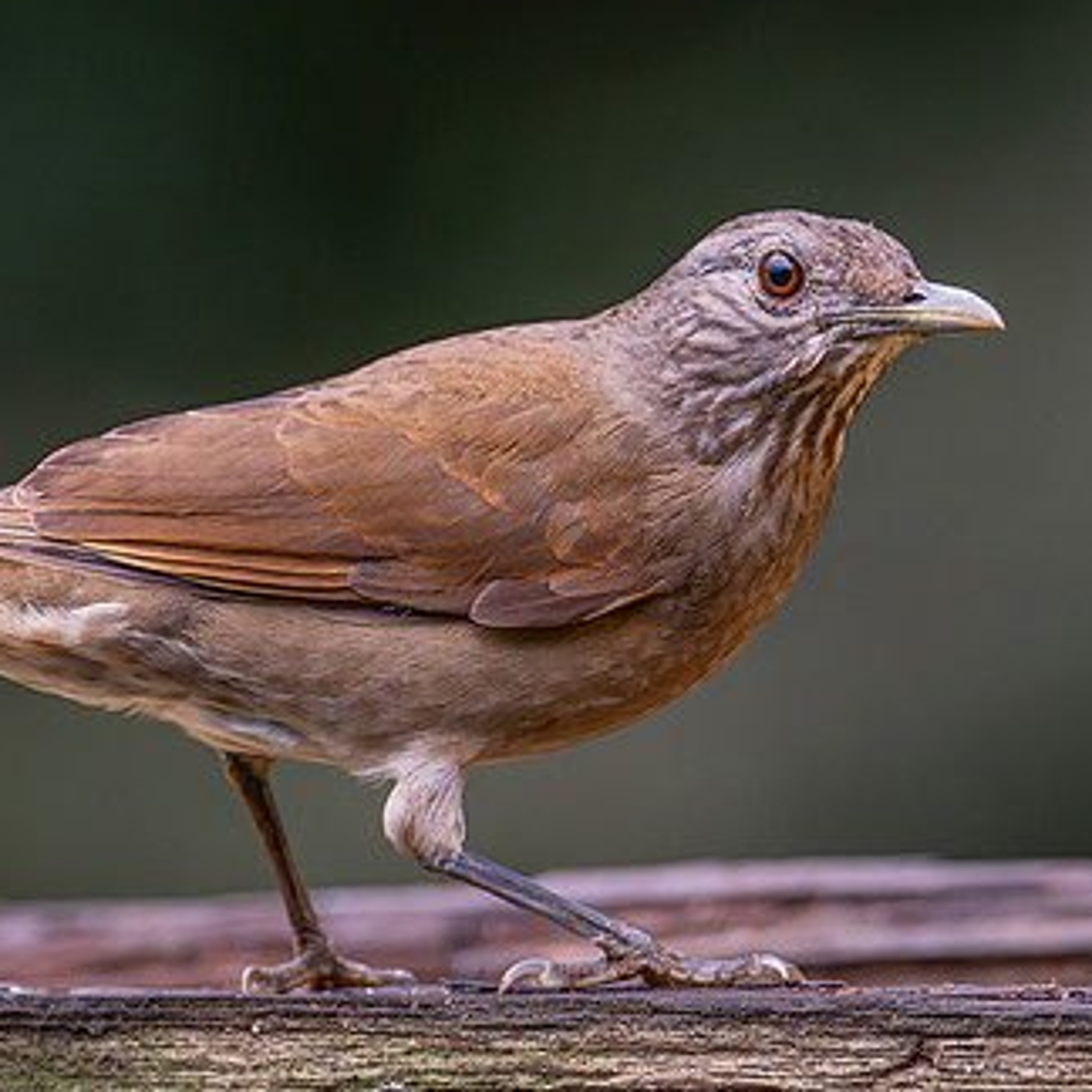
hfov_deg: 1.6
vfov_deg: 1.6
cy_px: 379
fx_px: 39830
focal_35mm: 1116
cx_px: 514
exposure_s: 1/500
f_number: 6.3
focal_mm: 560
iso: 5600
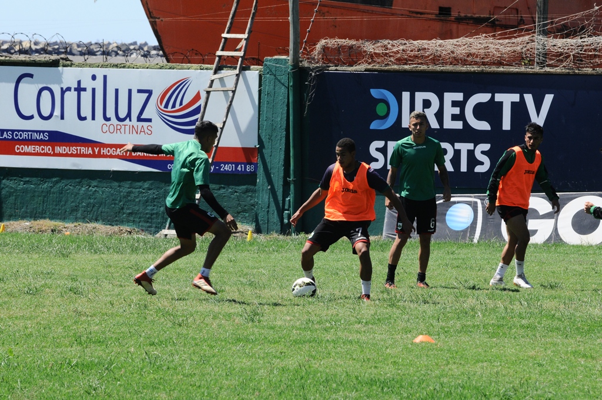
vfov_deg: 4.6
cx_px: 301
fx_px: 5010
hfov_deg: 6.9
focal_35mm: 300
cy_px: 200
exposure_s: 1/400
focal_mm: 200
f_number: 13
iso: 500
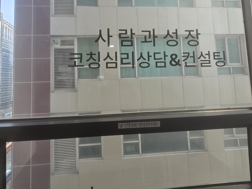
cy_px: 69
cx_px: 110
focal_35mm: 17
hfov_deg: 90.6
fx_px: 124
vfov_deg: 73.3
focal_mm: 2.2
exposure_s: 1/126
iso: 50
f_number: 2.2
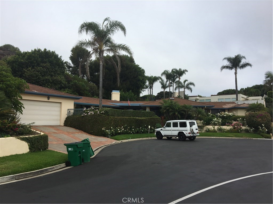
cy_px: 102
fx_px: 229
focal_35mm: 29
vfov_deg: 48.2
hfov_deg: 61.7
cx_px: 136
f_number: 2.2
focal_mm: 4.15
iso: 25
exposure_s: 1/1876
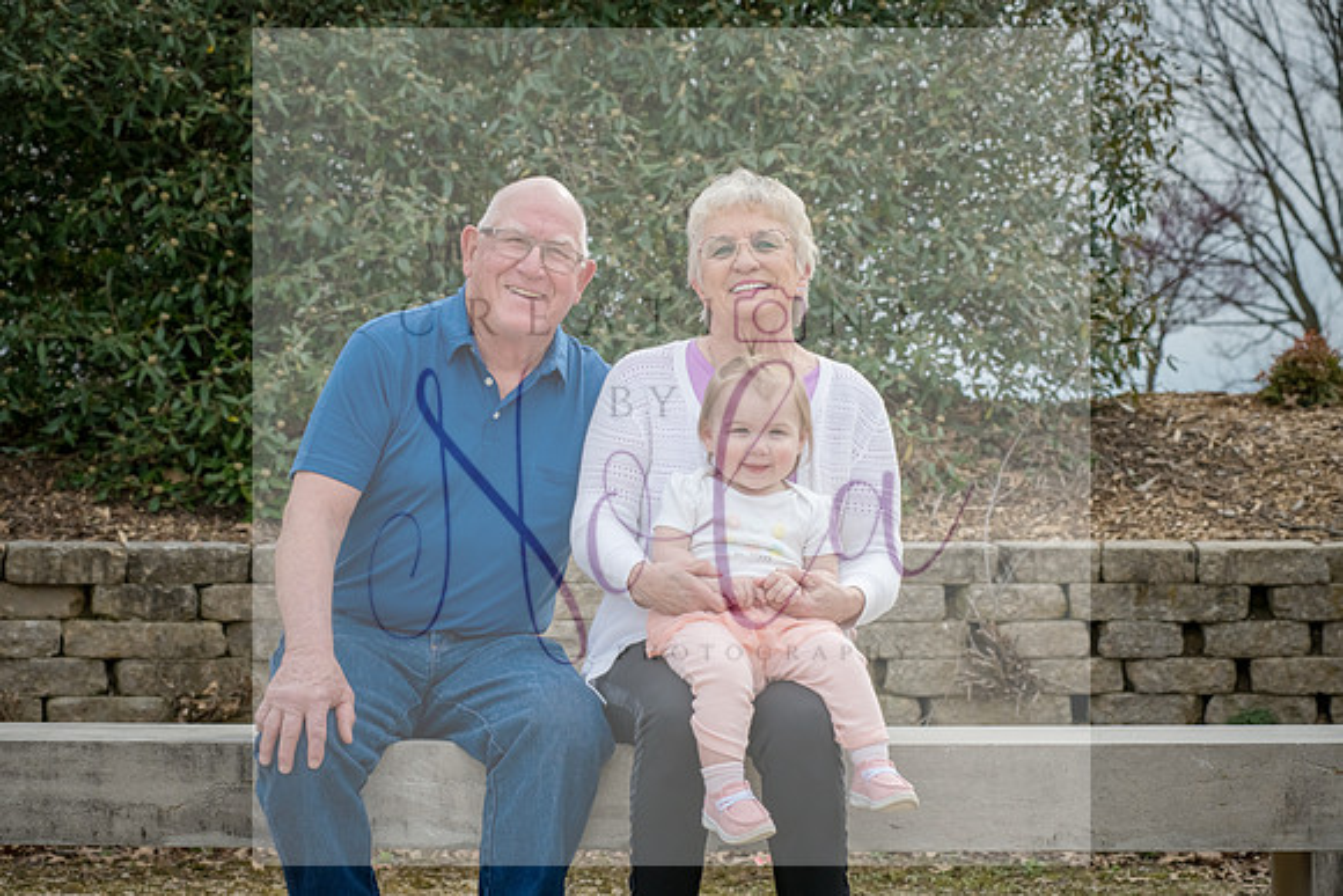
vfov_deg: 15.9
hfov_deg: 23.6
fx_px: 3209
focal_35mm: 86
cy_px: 448
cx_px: 672
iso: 400
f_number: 9
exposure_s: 1/640
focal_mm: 86
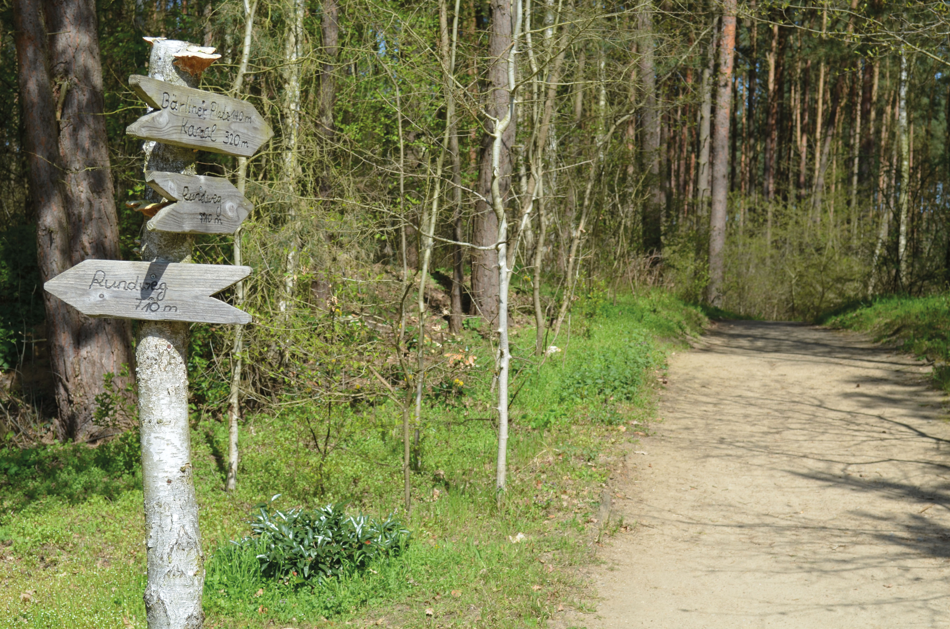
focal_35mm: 63
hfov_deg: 32.0
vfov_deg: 21.5
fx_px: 1659
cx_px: 475
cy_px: 314
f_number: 8
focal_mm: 42
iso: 125
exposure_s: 1/250
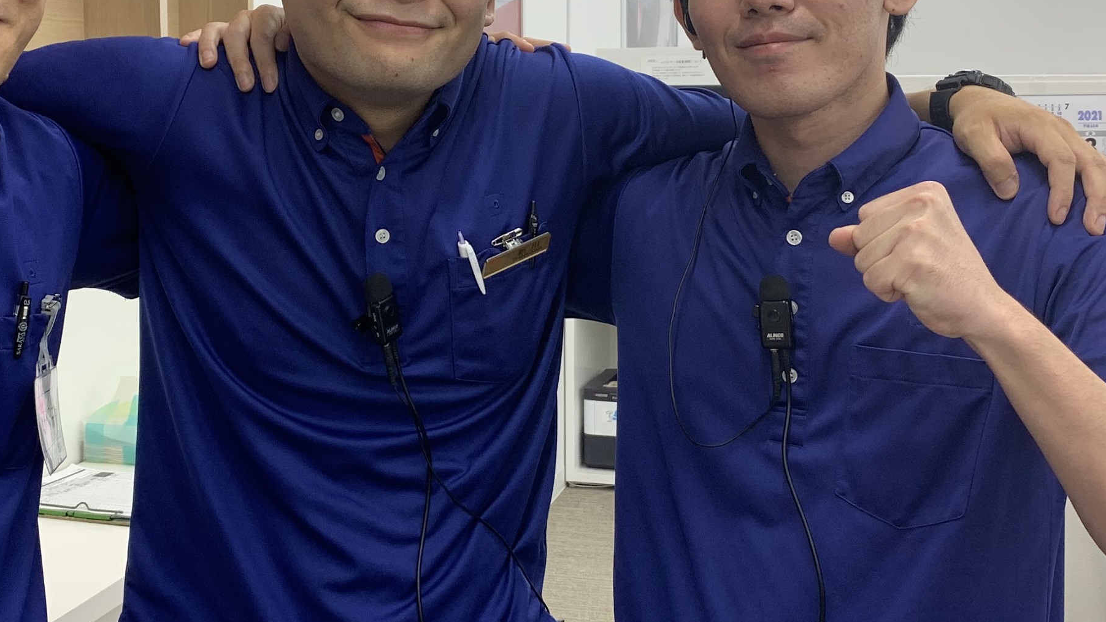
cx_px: 439
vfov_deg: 20.9
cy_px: 175
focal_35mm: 57
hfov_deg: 36.5
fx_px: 1672
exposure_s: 1/98
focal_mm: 4.25
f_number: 1.8
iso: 50
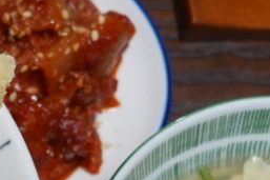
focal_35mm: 296
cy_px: 171
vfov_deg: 4.6
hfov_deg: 6.9
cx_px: -126
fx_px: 2218
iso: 2000
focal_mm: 47
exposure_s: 1/160
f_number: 5.6
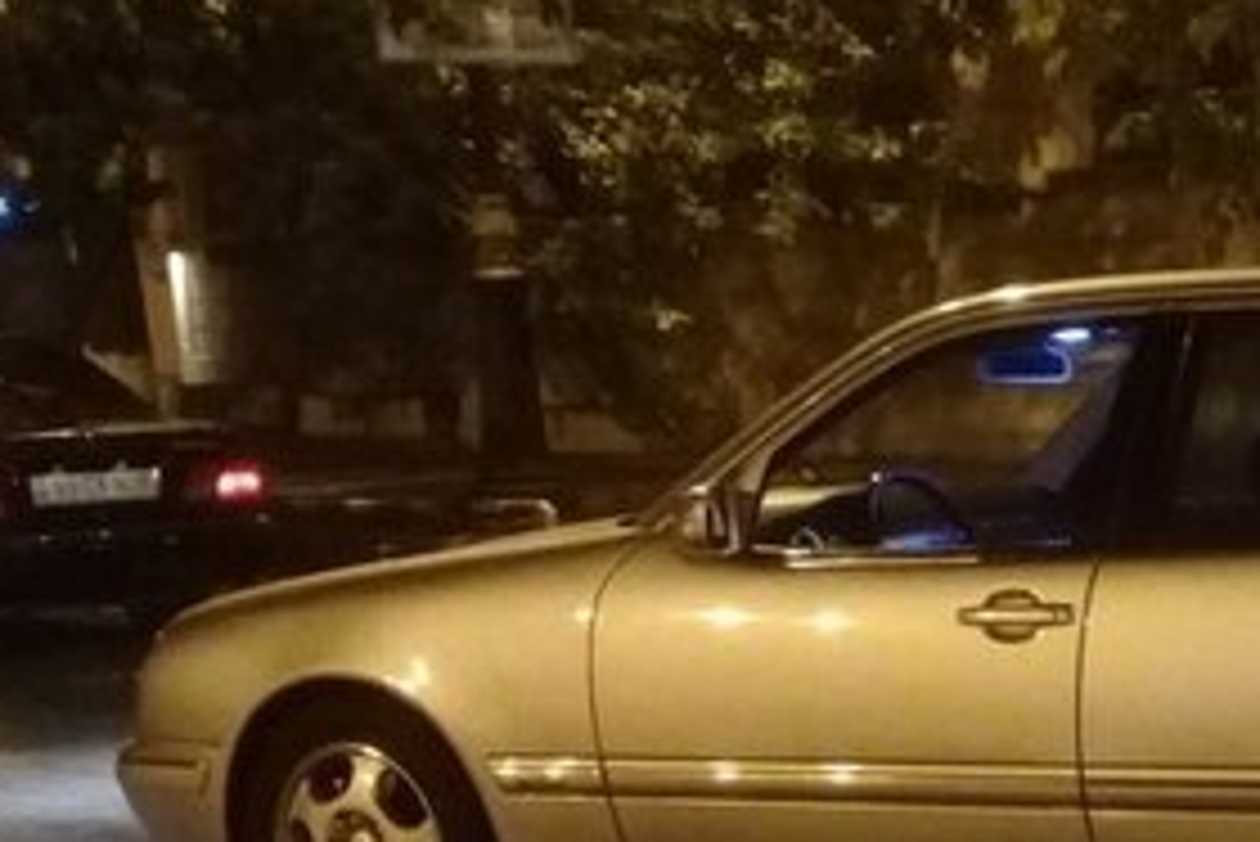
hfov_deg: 25.1
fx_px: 2661
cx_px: 1310
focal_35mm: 76
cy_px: 916
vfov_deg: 17.4
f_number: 2.2
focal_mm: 3.3
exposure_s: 1/17
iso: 640
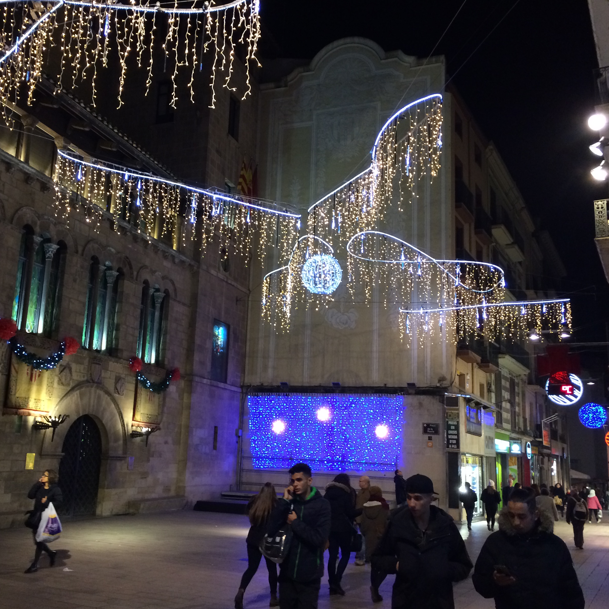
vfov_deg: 47.2
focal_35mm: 35
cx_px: 264
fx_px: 697
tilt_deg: +10.7
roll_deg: -1.1
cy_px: 308
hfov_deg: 47.1
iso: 250
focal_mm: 4.15
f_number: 2.2
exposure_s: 1/33
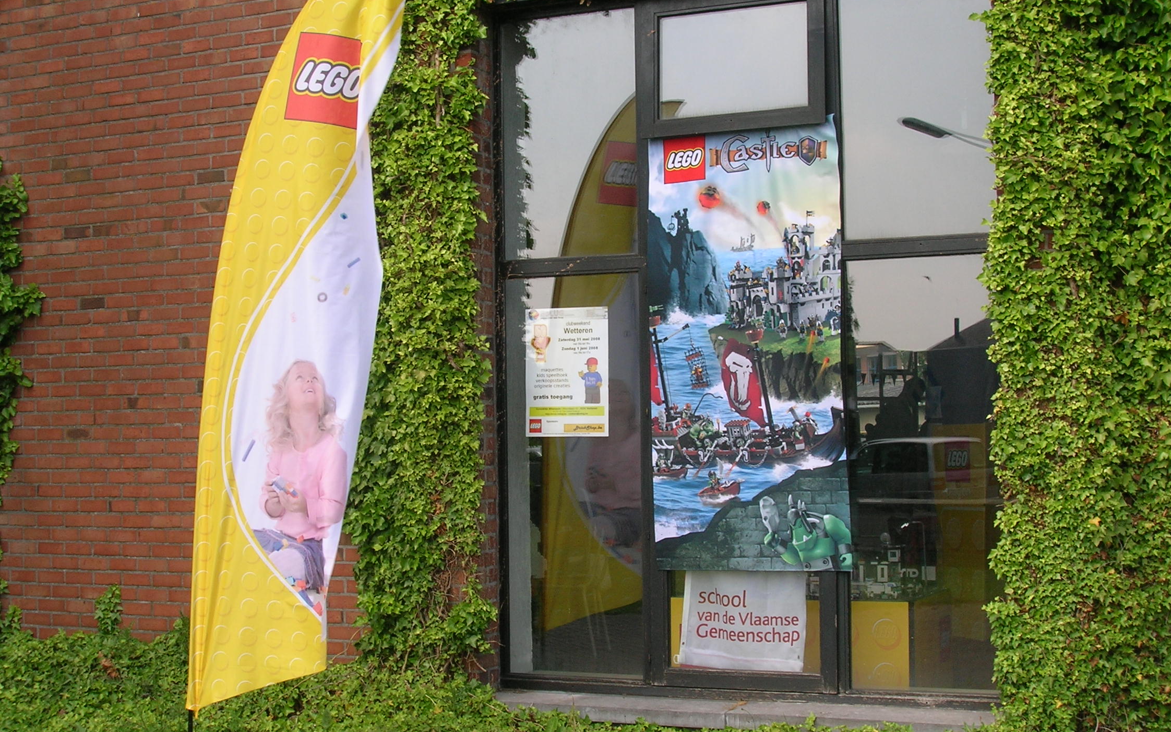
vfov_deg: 24.0
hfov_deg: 37.5
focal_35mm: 54
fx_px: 1723
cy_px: 360
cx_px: 580
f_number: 5.6
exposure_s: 1/150
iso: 50
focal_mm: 8.4
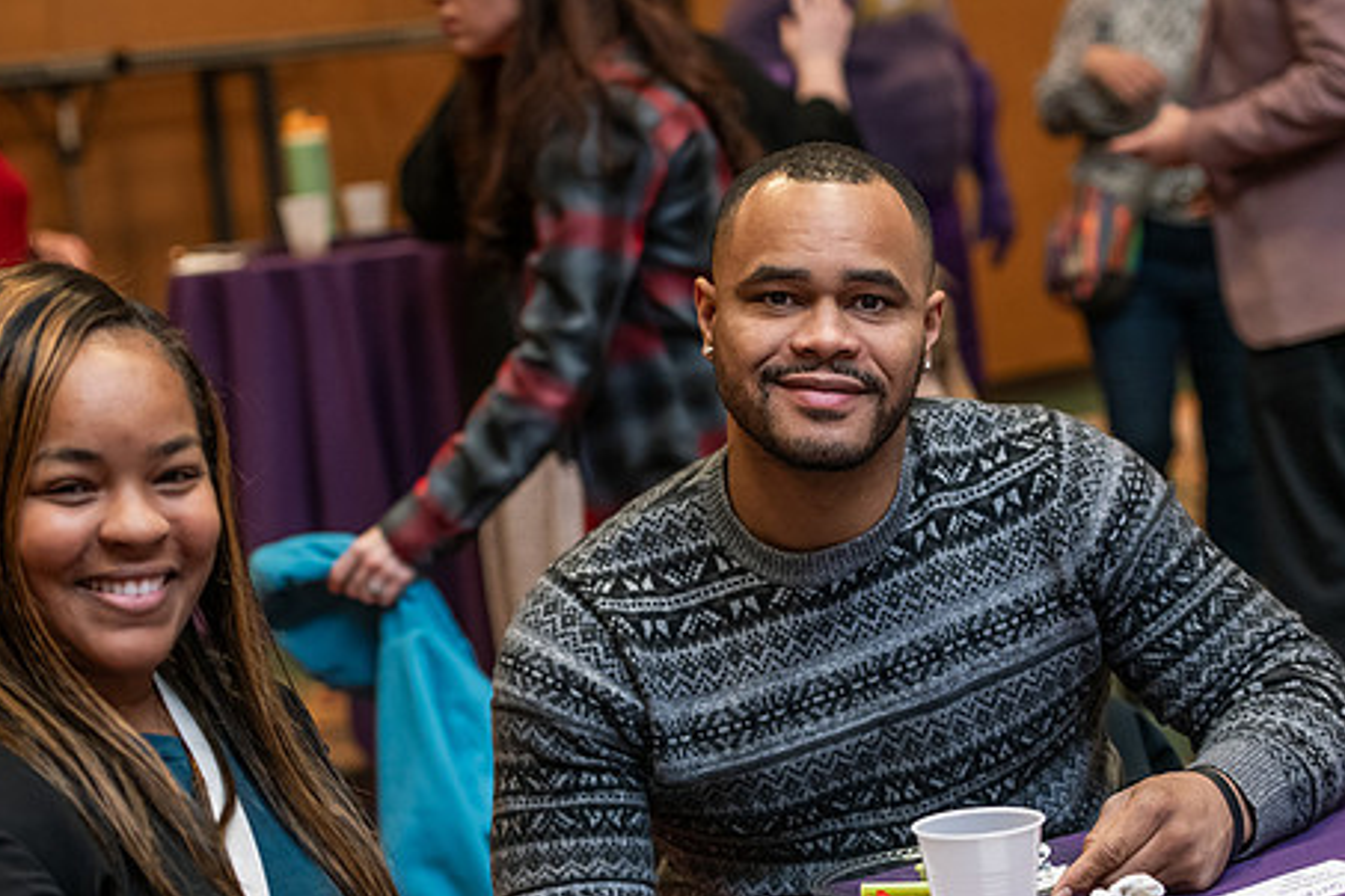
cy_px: 547
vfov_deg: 14.2
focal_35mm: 96
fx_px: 3586
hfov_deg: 21.2
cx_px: 626
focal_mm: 75
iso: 1600
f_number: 3.5
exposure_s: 1/160
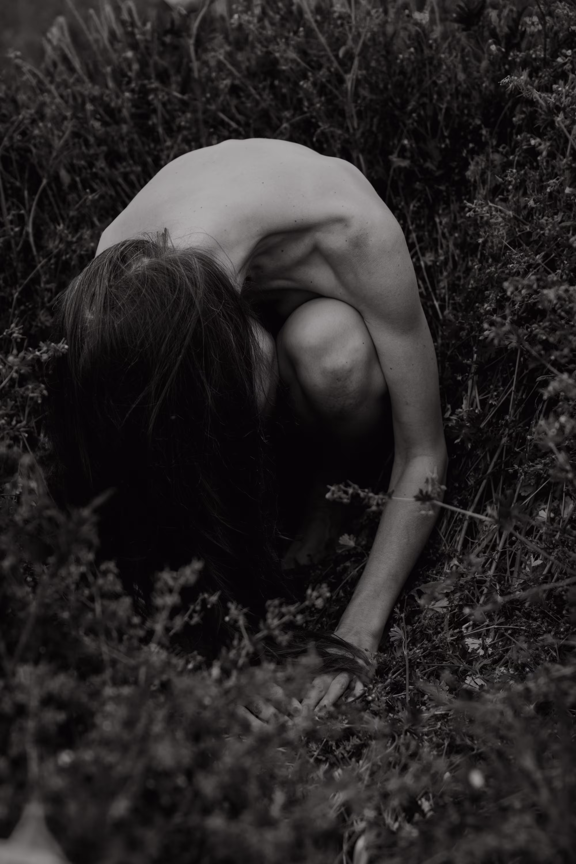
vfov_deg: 28.8
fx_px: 1680
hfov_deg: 19.5
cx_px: 288
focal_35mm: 70
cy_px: 432
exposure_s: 1/400
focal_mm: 70
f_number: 4
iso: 100
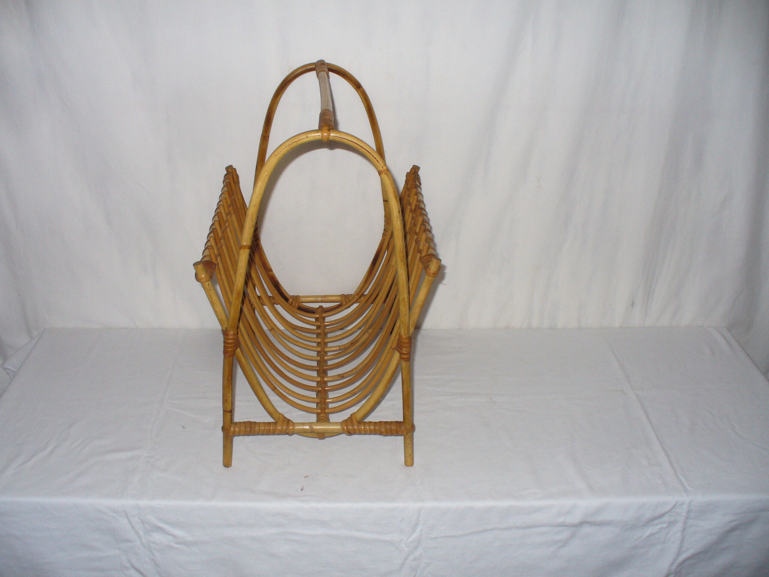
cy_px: 288
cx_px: 384
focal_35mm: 37
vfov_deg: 38.7
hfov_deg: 50.1
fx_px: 822
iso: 160
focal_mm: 6.1
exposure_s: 1/30
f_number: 2.8
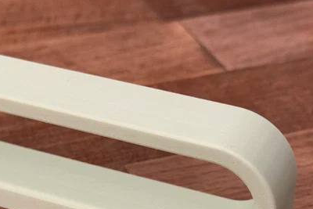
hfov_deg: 19.6
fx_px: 904
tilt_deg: -34.0
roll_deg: +0.3
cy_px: 180
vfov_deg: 13.1
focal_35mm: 104
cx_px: 108
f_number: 1.78
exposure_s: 1/33
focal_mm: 6.76
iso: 320
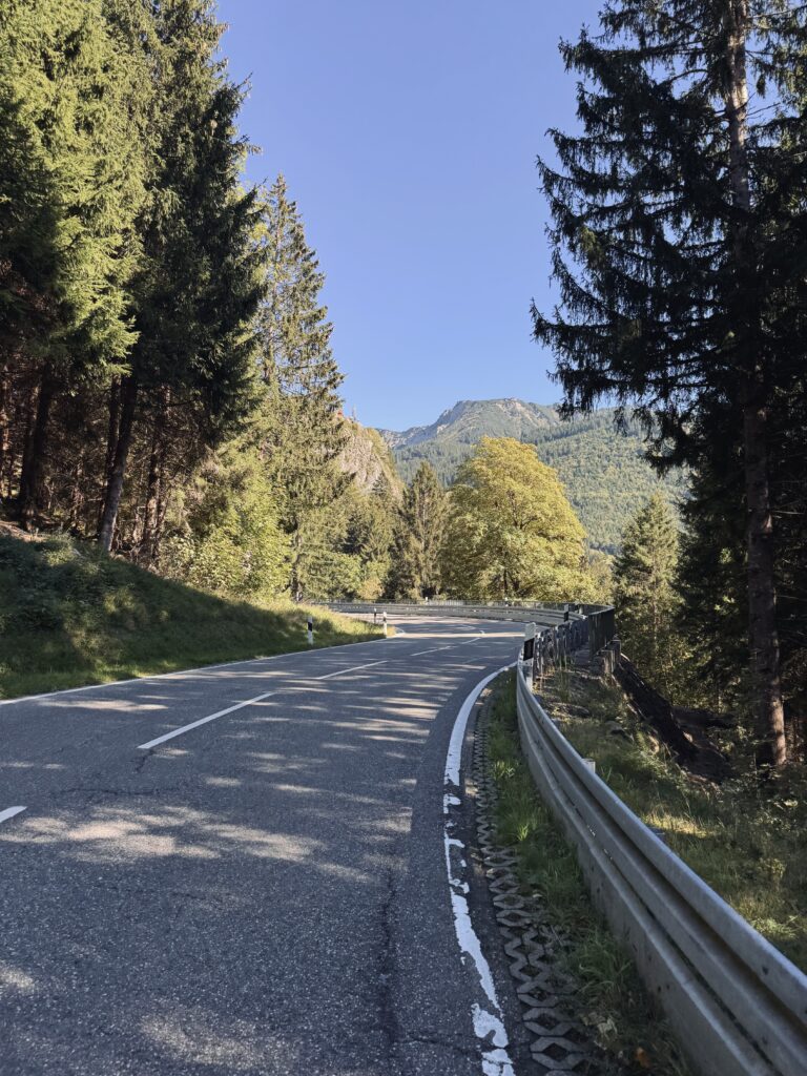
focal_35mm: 24
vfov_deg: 71.6
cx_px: 404
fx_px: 746
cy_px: 538
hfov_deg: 56.8
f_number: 1.78
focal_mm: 6.76
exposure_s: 1/782
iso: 80
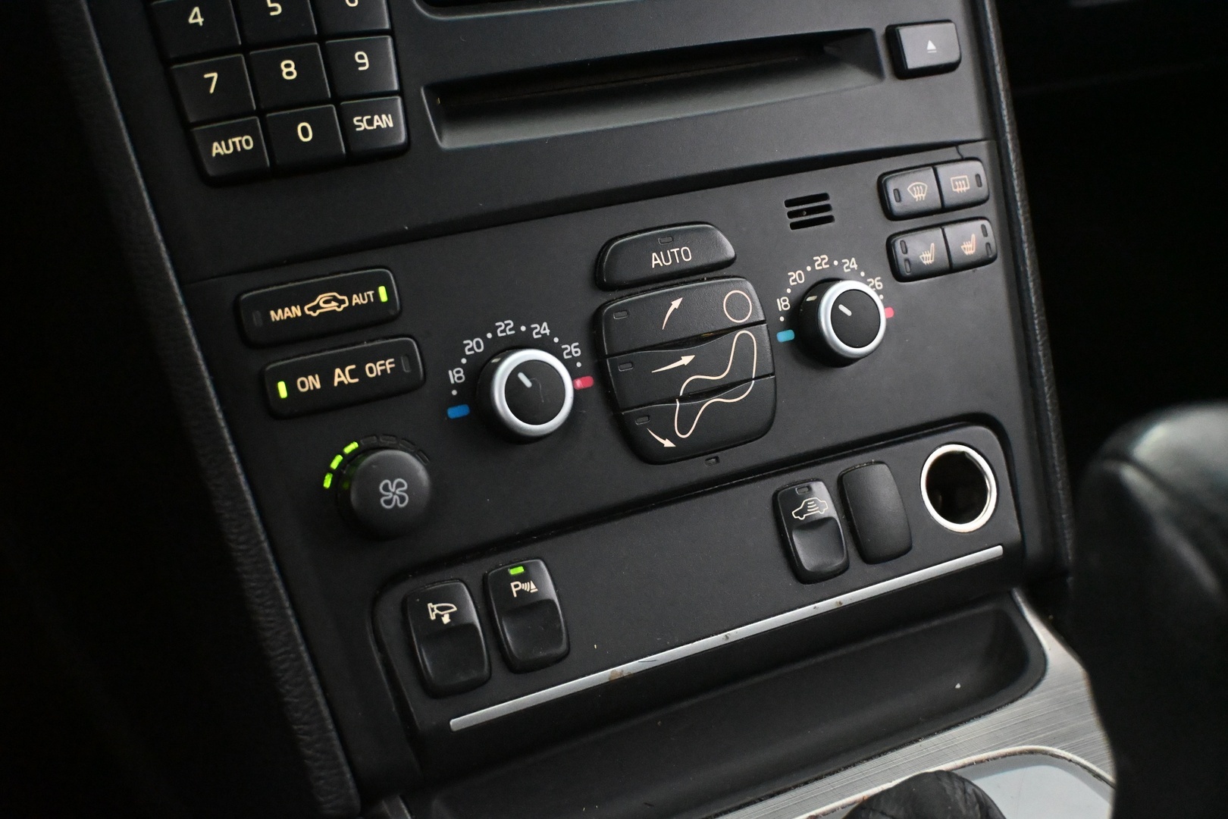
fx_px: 1433
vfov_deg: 31.9
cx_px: 614
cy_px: 410
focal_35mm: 42
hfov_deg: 46.4
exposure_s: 1/60
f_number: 4.5
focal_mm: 28
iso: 10000
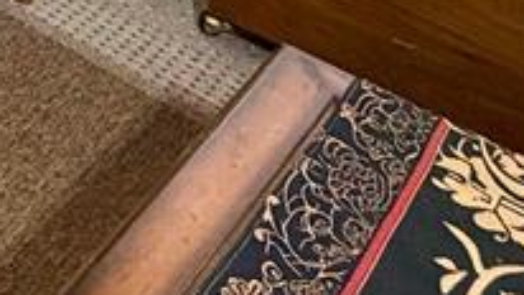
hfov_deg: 18.8
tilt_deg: -12.6
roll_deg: -1.8
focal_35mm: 76
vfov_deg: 12.0
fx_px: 1056
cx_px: -499
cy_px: -463
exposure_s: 1/96
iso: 320
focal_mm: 2.22
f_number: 2.2
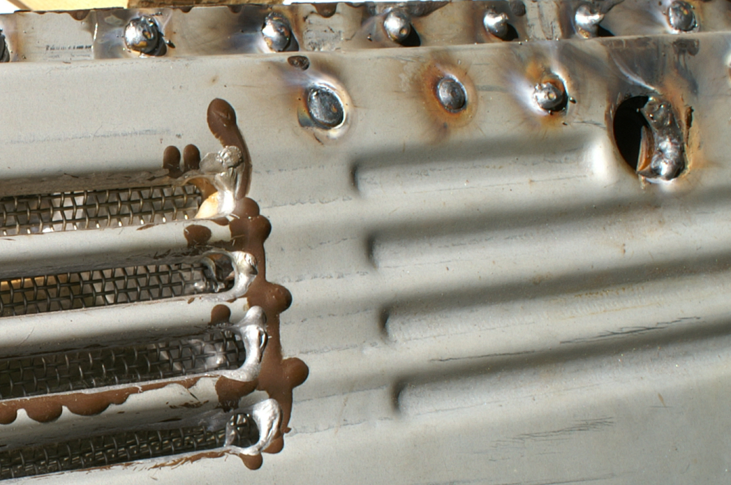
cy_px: 309
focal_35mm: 84
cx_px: -36
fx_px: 1703
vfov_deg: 16.2
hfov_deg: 23.0
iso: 100
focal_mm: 26
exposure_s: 1/80
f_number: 13
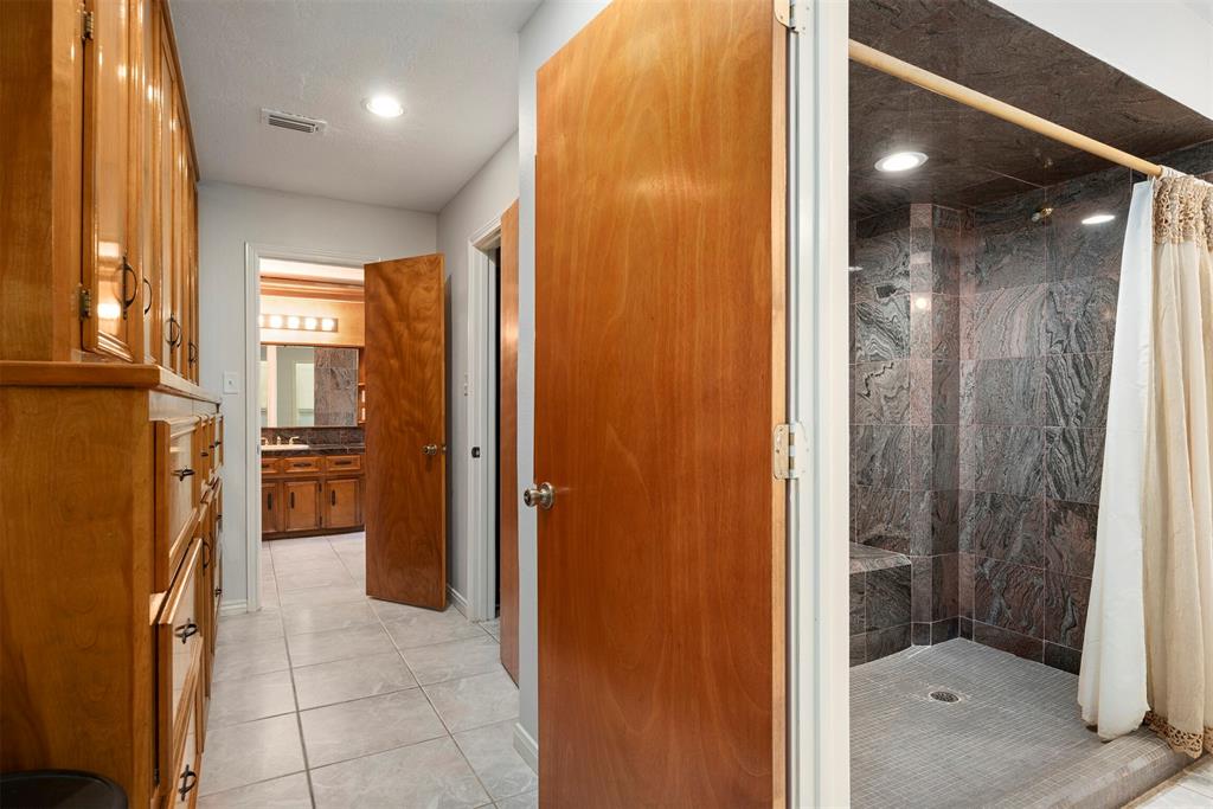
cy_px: 404
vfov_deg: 66.0
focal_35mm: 18
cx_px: 606
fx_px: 623
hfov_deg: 88.4
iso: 320
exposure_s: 1/2
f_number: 8
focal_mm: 18.5
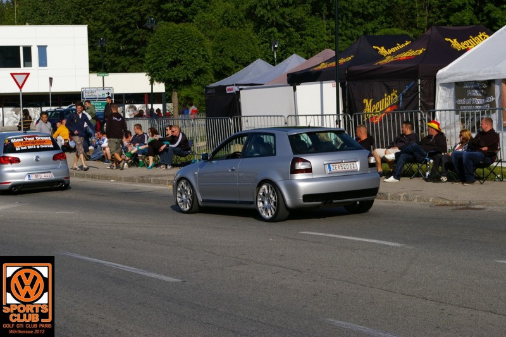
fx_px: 1159
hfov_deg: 24.6
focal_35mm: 82
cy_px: 168
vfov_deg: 16.5
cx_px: 253
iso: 200
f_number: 11
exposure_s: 1/350
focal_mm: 55
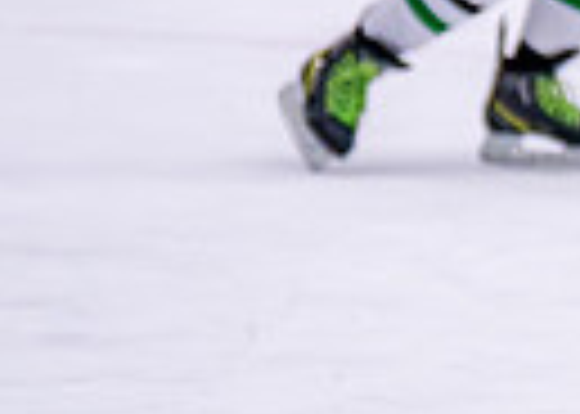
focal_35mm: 492
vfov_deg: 2.9
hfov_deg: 4.0
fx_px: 8100
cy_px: 41
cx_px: 1539
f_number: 2.8
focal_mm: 70
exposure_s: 1/1250
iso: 2500
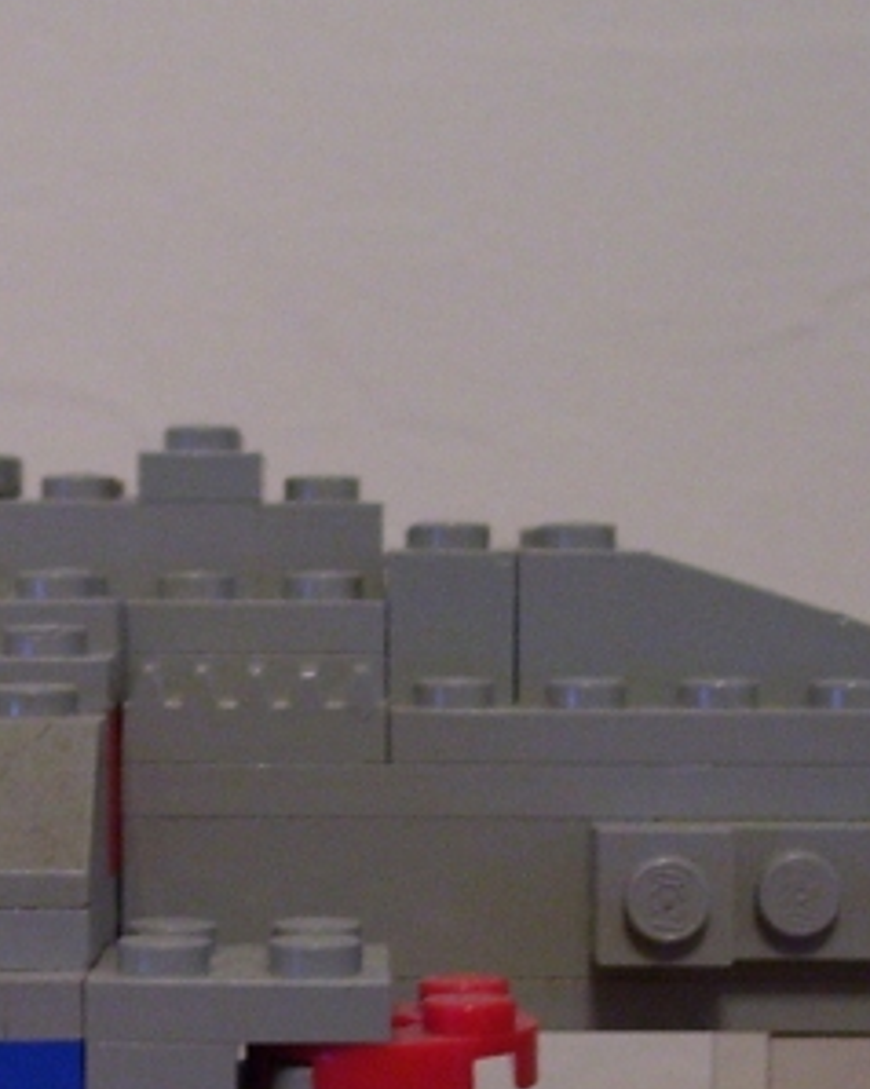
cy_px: 946
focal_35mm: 103
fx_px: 3319
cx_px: 219
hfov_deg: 14.9
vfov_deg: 18.4
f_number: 2.7
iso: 160
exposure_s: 1/8
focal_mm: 6
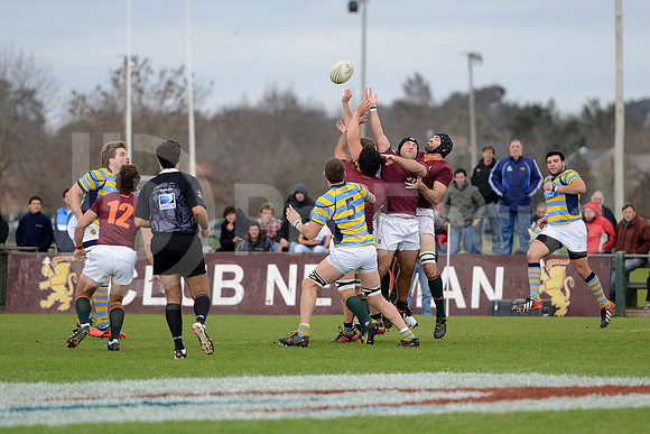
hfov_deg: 10.5
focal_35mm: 195
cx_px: 325
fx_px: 3521
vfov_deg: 7.0
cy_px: 217
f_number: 2.8
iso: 400
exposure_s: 1/500
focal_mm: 195
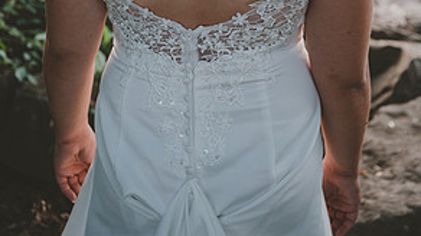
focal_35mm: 58
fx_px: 647
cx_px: 207
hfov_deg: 36.0
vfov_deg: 19.3
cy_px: -60
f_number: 2.8
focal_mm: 36
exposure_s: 1/125
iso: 1000
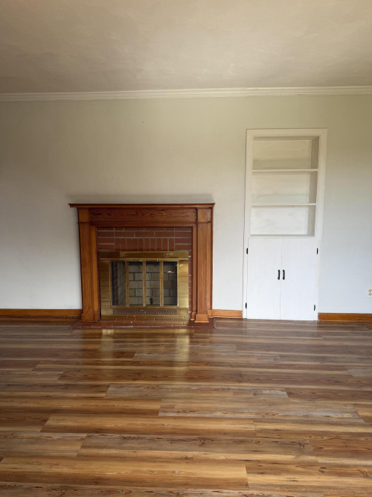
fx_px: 344
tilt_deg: -6.6
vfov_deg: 71.6
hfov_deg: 56.8
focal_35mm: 24
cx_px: 186
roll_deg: -0.5
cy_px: 248
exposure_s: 1/192
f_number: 1.78
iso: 64
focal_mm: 6.76
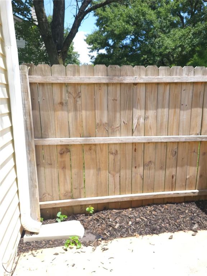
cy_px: 138
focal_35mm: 26
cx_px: 104
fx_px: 207
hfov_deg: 53.1
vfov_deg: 67.3
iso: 40
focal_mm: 5.4
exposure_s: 1/744
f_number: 1.8
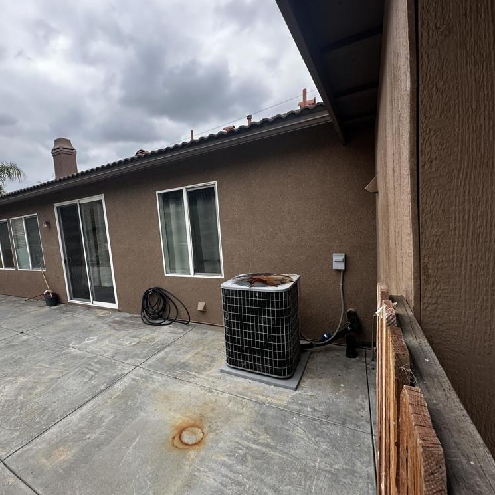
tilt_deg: -6.4
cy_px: 252
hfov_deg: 82.9
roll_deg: +4.9
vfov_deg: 84.0
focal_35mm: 17
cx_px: 196
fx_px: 275
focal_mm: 2.22
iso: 40
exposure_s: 1/769
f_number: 2.2
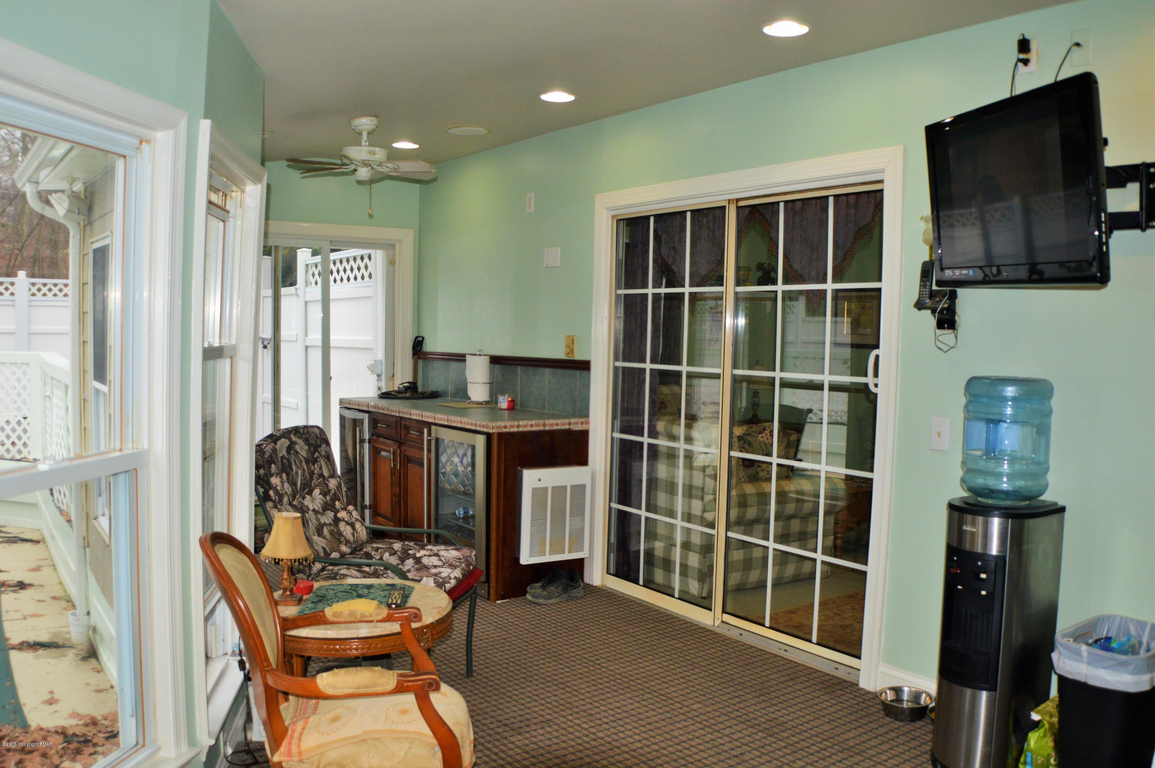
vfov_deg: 34.1
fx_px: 1250
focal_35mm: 39
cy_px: 384
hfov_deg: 49.6
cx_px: 578
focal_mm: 26
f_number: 4.2
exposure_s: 1/60
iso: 560
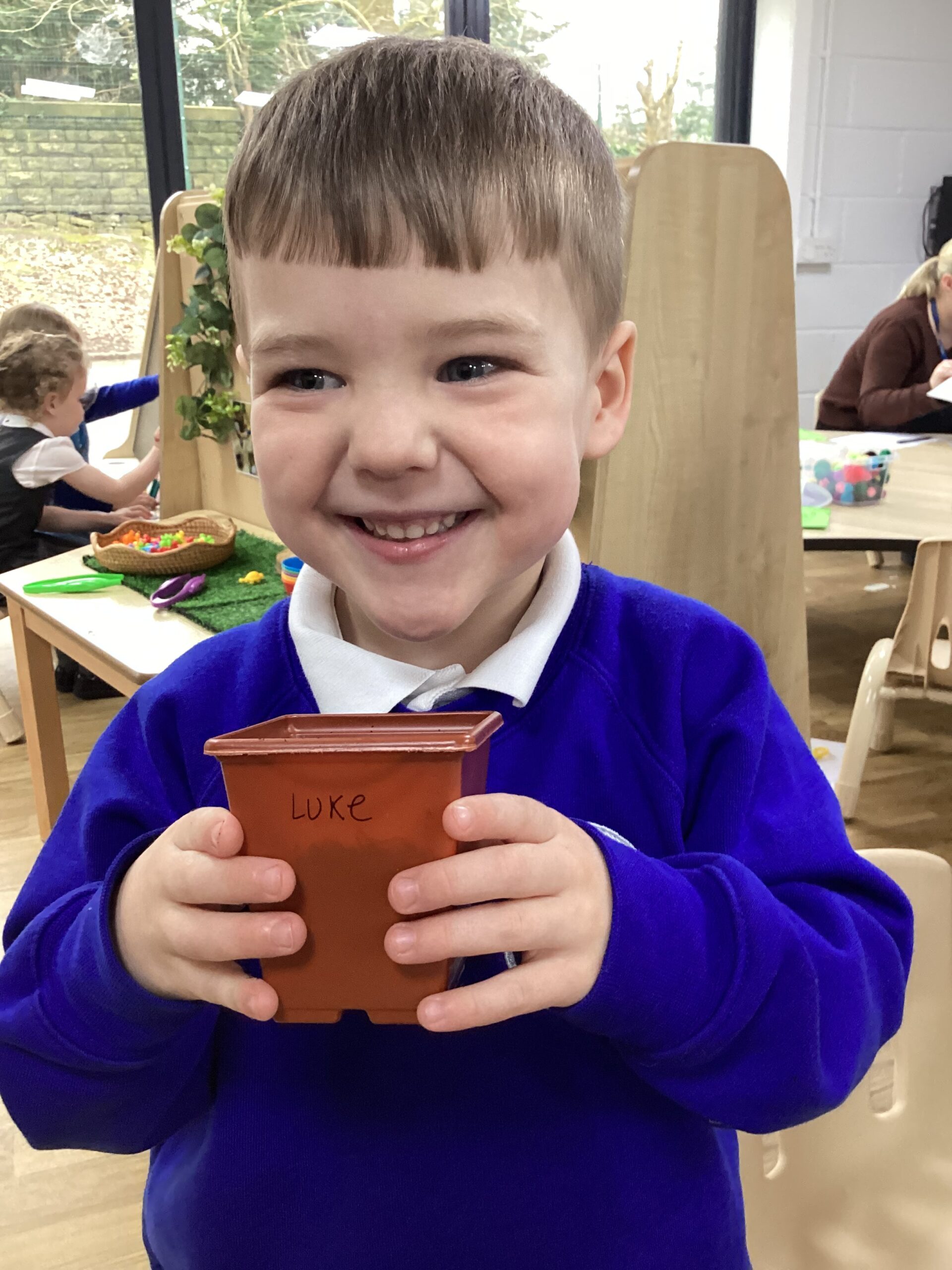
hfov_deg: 45.4
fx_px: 1137
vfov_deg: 58.4
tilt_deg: -18.8
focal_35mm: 31
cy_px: 635
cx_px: 476
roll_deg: +1.0
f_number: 2.4
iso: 250
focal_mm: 3.3
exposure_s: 1/50
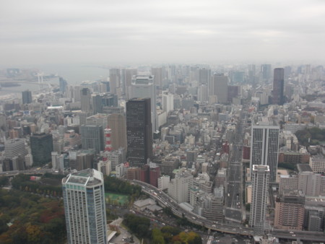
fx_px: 338
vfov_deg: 39.7
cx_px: 162
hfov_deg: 51.3
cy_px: 122
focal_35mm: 36
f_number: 2.8
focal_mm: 6.3
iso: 50
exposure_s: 1/250
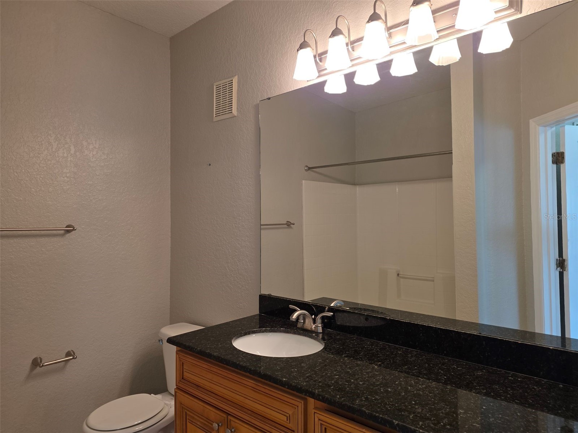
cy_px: 216
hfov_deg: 73.9
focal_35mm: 23
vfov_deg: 58.9
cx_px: 289
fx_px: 384
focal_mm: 6.3
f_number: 1.7
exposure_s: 1/120
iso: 125
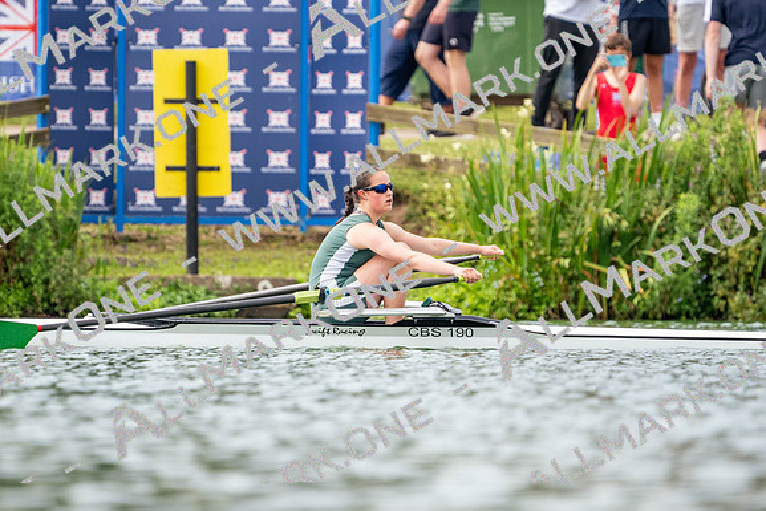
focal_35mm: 905
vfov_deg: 1.5
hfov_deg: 2.3
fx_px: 19260
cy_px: 256
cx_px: 382
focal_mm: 600
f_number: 6.3
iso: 800
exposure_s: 1/1600
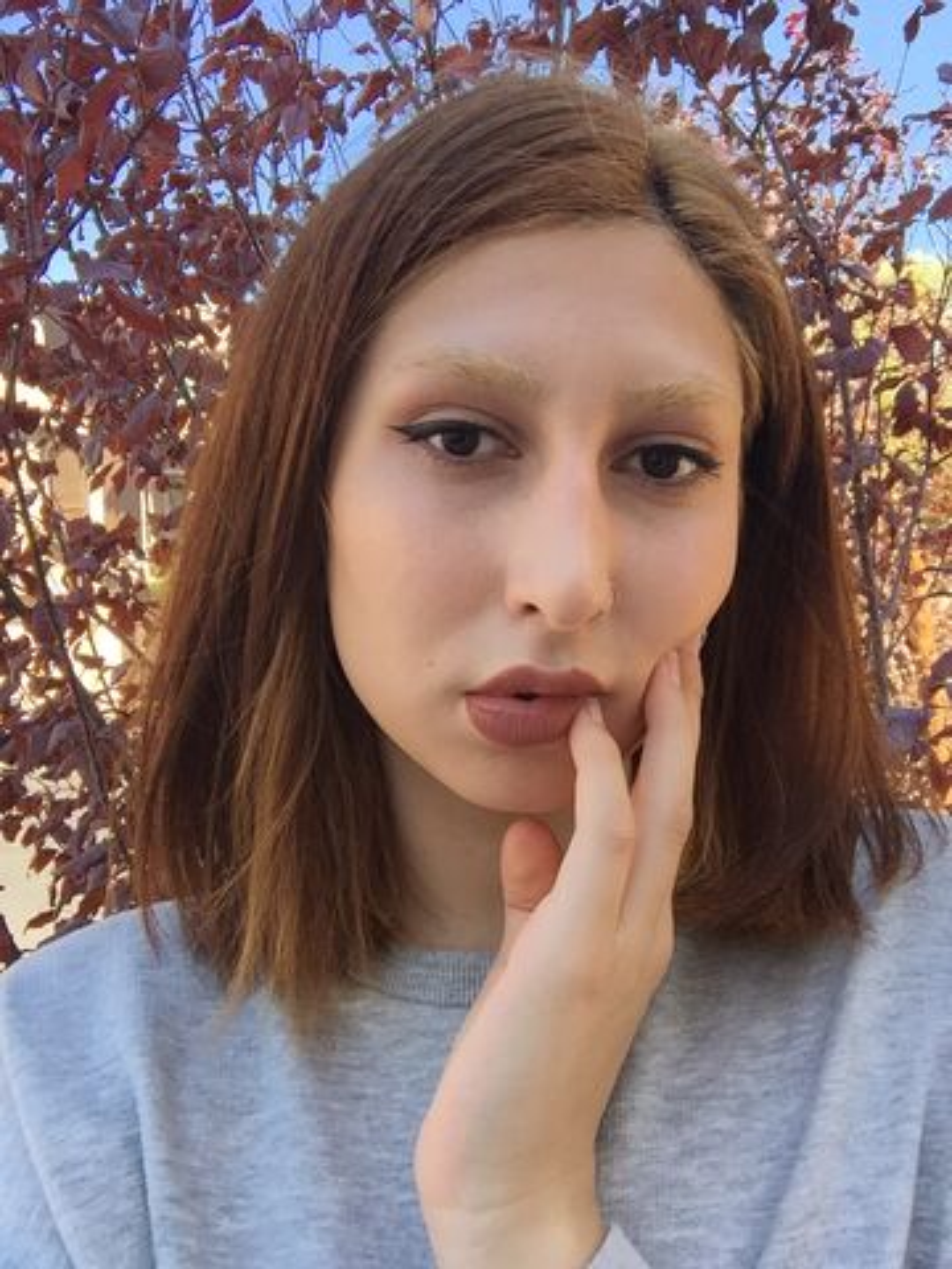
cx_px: 476
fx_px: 1137
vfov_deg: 58.4
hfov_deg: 45.4
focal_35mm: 31
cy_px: 634
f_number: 2.2
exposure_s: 1/146
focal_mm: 2.65
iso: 32
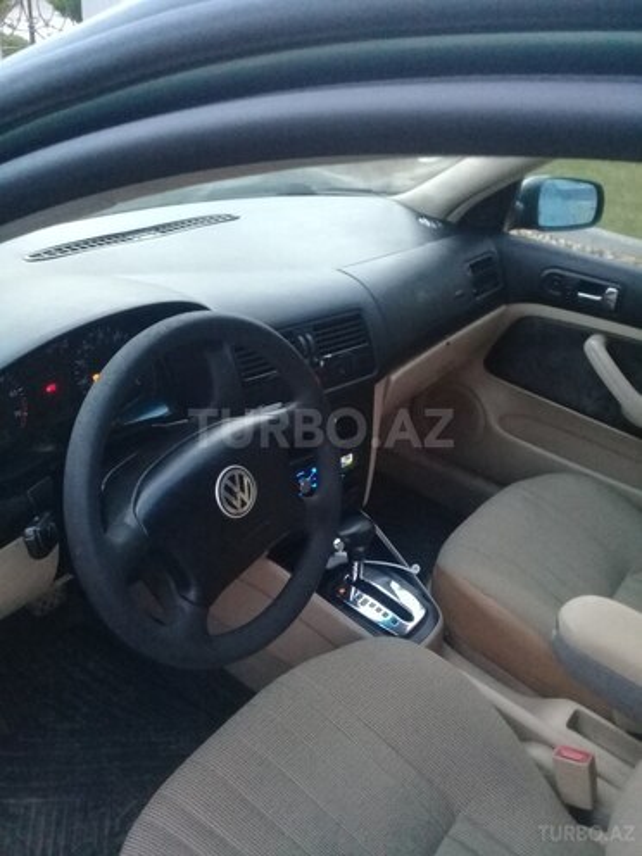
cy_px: 428
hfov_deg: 45.4
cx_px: 321
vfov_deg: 58.4
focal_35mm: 31
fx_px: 767
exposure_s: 1/17
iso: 400
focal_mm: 3.3
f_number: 2.2
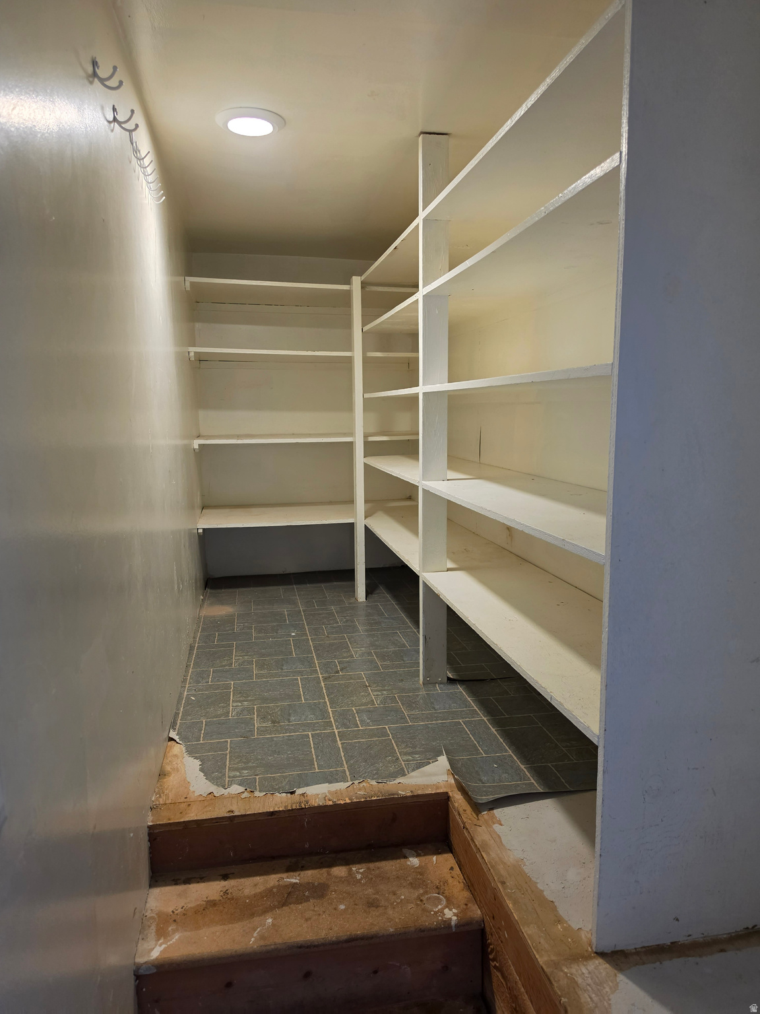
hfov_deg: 58.9
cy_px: 507
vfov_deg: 73.9
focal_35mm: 23
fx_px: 673
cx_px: 380
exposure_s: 1/120
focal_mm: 6.5
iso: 250
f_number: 1.4
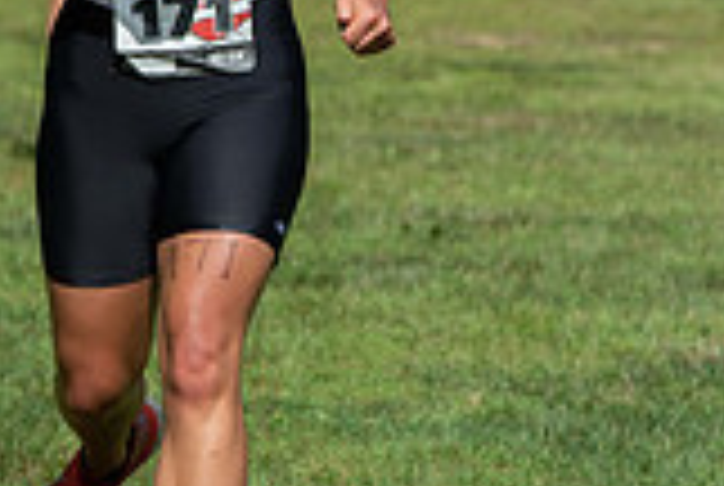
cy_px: 88
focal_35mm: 666
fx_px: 13419
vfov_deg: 2.1
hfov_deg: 3.1
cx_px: 499
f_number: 6.3
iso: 200
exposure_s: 1/1250
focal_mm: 185
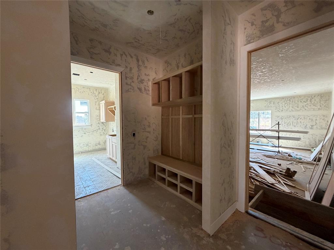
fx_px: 135
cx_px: 167
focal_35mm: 14
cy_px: 125
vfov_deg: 85.7
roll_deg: +0.7
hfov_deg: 102.1
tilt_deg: -0.6
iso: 320
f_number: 2.2
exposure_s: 1/94
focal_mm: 2.22
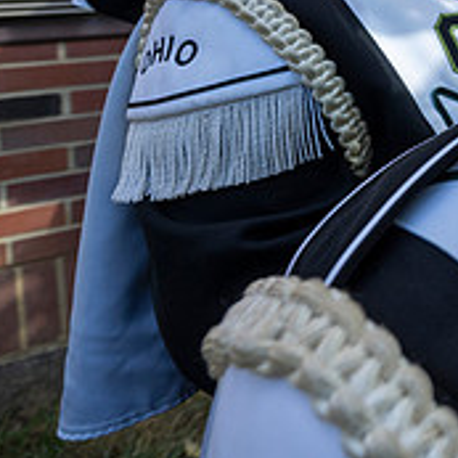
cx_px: 728
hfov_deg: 26.3
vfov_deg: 36.3
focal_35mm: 40
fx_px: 599
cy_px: -30
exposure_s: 1/500
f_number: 4.5
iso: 320
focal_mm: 14
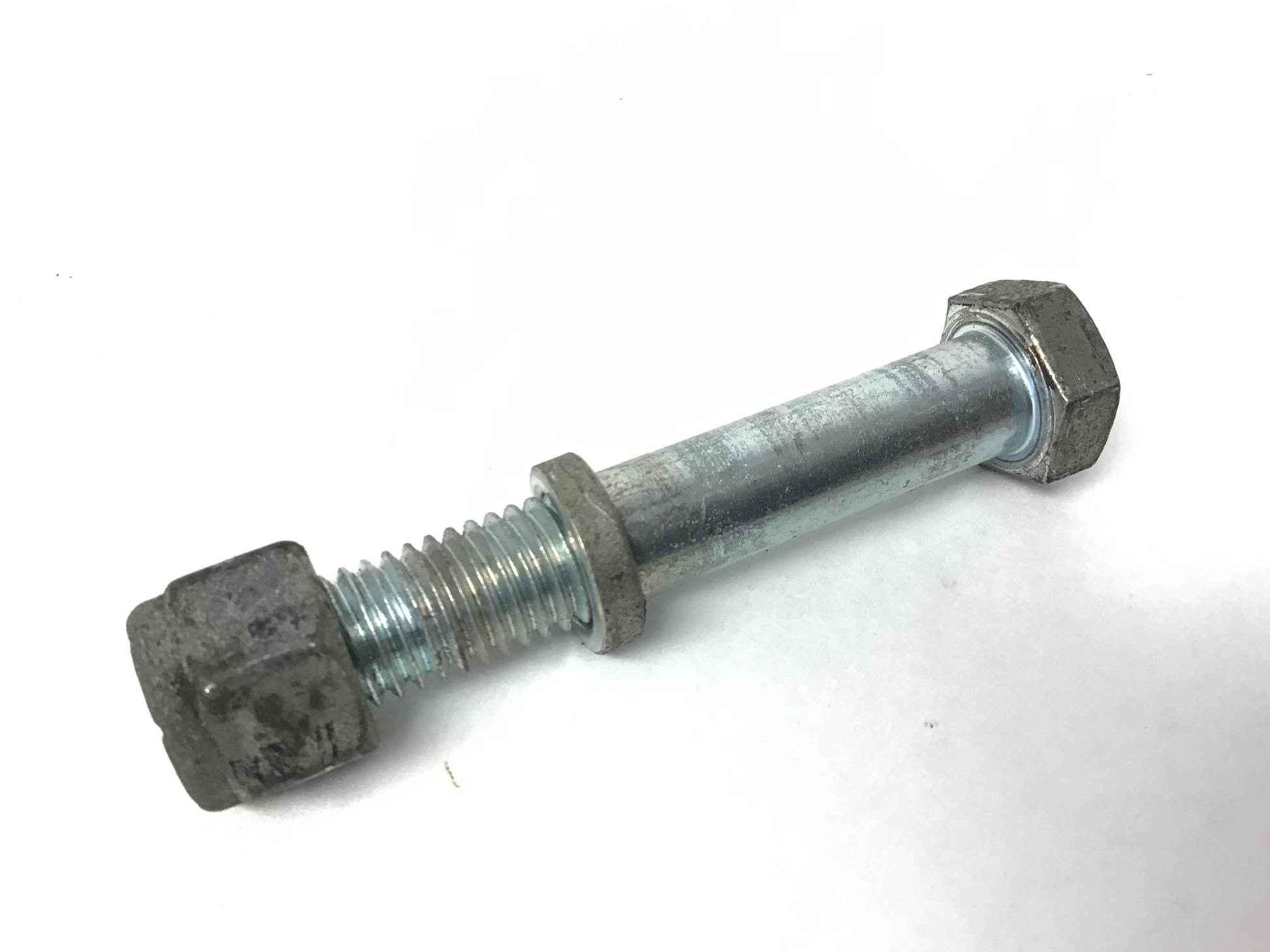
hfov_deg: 56.8
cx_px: 626
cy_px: 490
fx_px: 1174
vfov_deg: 44.2
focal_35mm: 32
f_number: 2.4
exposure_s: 1/30
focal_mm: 3.3
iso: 40
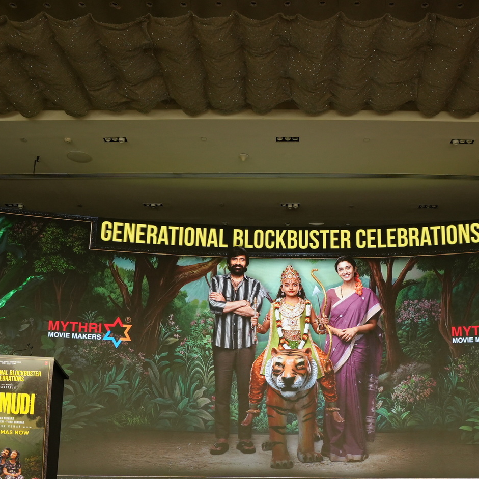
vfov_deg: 43.7
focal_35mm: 37
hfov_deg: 44.5
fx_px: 579
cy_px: 350
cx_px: 302
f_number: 3.5
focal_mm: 16
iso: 640
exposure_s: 1/160
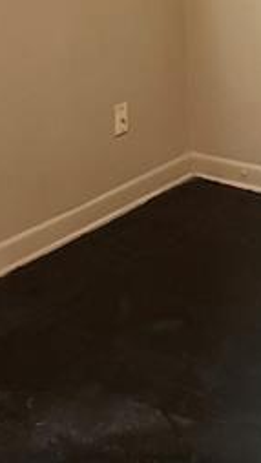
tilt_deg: -3.8
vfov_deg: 23.8
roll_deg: +0.9
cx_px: 314
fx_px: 971
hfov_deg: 14.8
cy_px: -131
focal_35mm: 79
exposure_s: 1/40
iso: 800
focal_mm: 6.76
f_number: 1.78
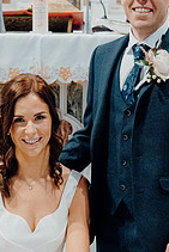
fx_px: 900
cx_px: 91
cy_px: 179
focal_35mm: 128
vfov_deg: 15.9
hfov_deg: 10.7
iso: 4000
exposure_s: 1/160
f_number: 3.5
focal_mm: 40
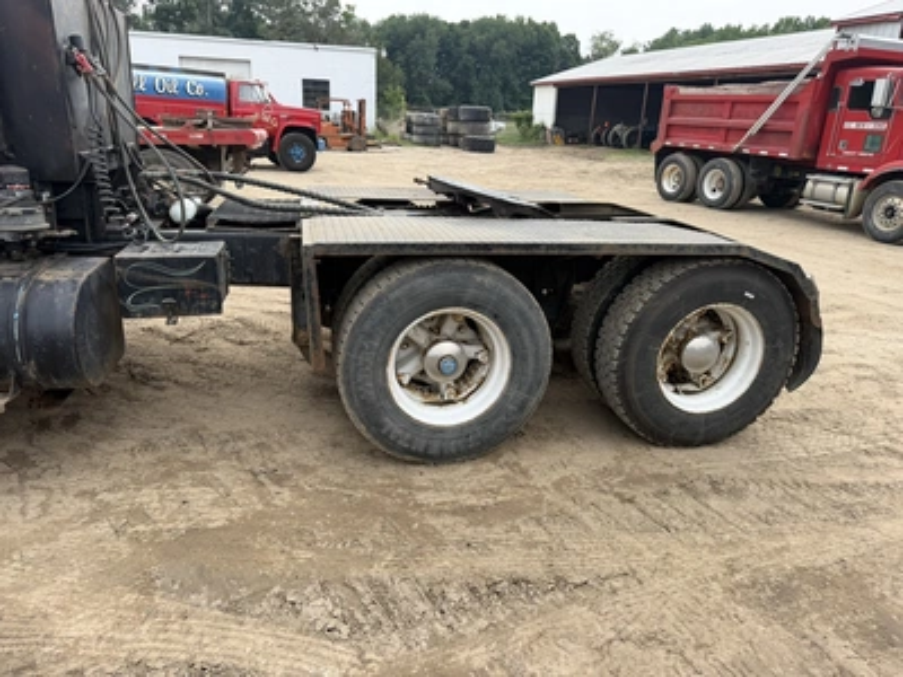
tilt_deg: -19.0
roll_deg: -0.8
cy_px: 338
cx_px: 452
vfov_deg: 56.8
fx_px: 626
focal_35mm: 24
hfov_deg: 71.6
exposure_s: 1/992
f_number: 1.78
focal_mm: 6.76
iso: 80
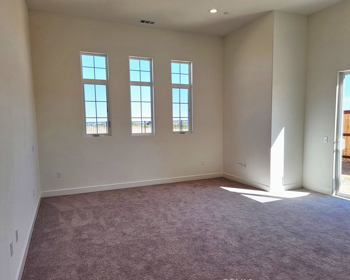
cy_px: 142
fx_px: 269
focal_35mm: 26
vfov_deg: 54.9
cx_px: 184
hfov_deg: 66.0
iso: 16
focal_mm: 6.7
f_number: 1.8
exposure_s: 1/189
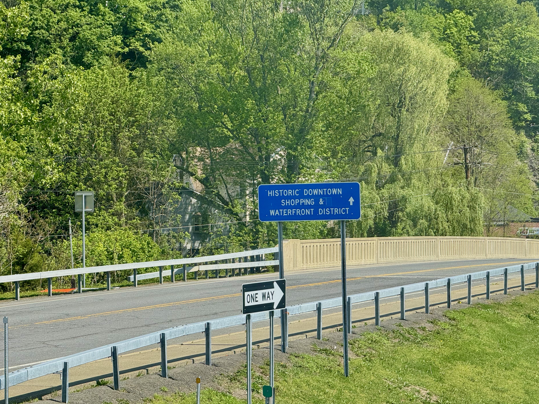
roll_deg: +0.6
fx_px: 2009
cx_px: 282
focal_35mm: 129
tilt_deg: -2.3
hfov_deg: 15.3
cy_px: 206
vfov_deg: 11.5
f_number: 2.8
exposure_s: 1/776
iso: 50
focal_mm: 15.66
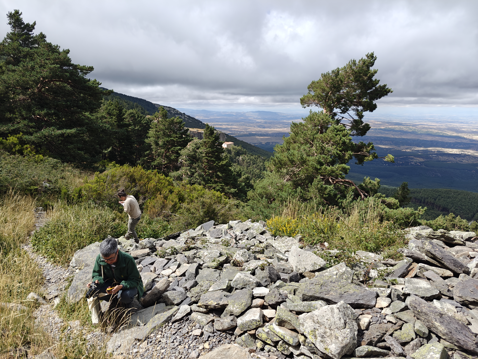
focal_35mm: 23
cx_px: 239
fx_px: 318
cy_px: 180
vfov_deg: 58.9
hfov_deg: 73.9
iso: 50
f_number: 1.6
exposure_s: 1/1313
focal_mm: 6.06
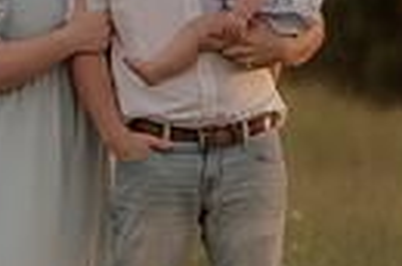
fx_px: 6572
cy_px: 65
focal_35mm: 590
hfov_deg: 3.5
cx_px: 204
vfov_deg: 2.3
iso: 160
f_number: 1.4
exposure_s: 1/800
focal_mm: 85
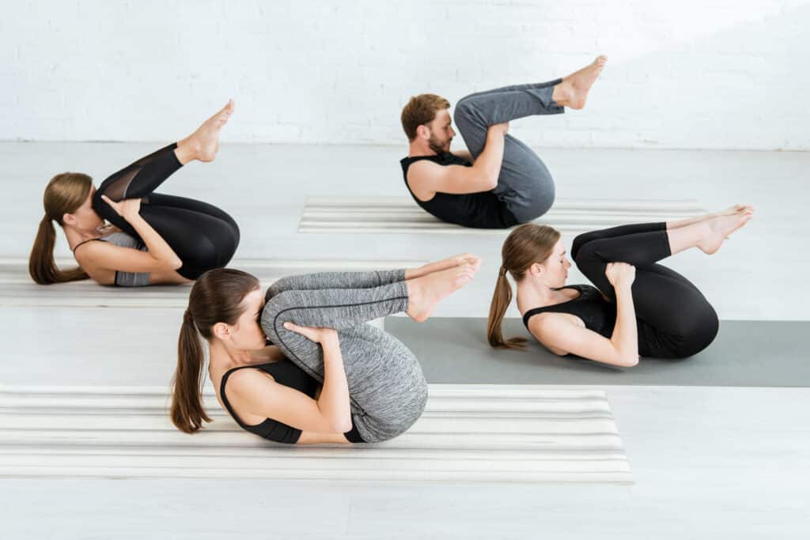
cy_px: 270
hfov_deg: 35.6
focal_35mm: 56
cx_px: 405
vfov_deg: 24.2
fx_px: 1260
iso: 160
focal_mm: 56
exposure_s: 1/200
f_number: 5
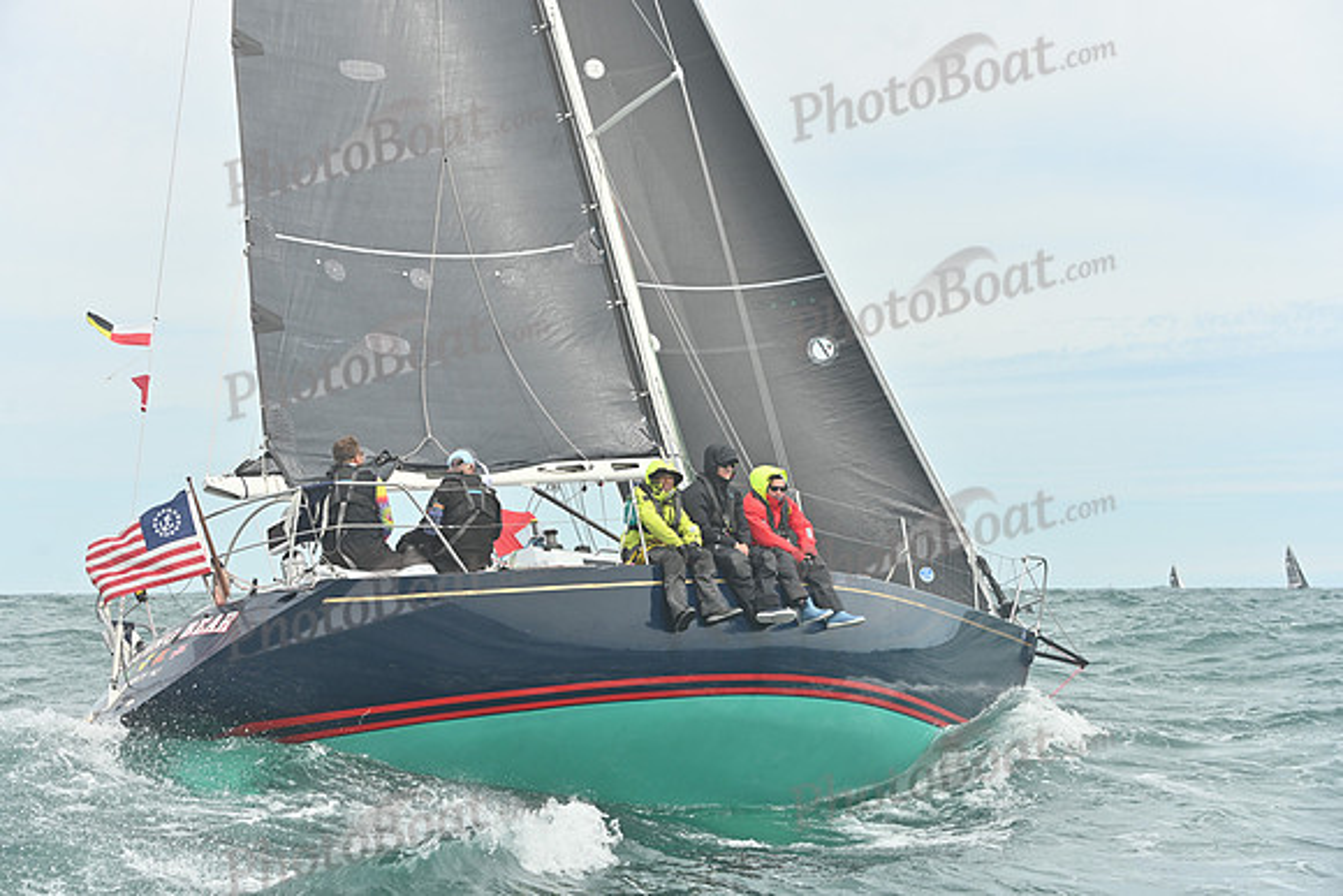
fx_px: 2612
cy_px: 448
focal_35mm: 70
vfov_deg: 19.5
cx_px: 672
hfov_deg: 28.8
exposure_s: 1/1250
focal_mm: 70
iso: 320
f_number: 6.3
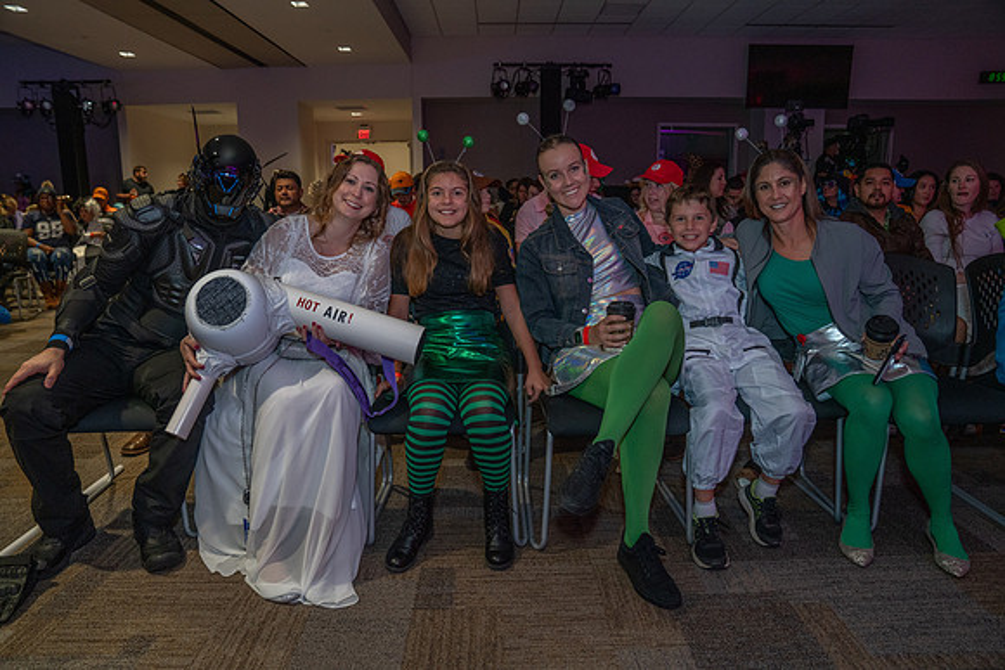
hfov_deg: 73.7
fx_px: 670
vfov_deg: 53.2
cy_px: 335
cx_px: 502
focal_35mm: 24
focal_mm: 24
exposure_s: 1/160
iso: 2500
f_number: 4
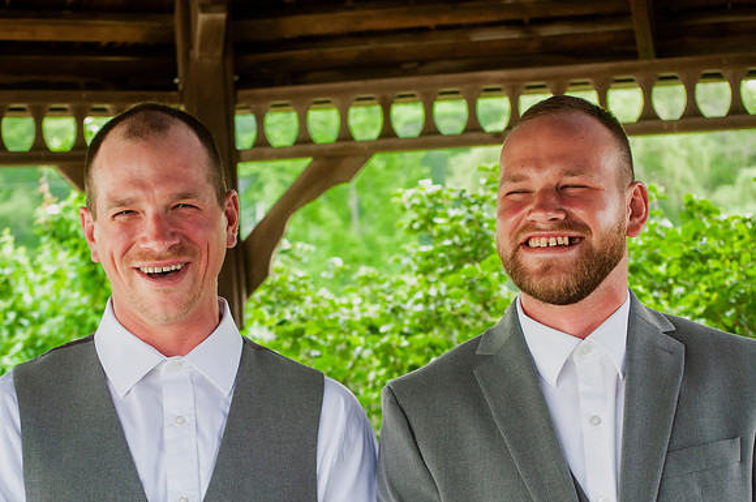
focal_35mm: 82
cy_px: 251
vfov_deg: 16.5
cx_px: 378
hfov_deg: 24.6
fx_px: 1730
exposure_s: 1/125
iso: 360
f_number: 5.6
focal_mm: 55
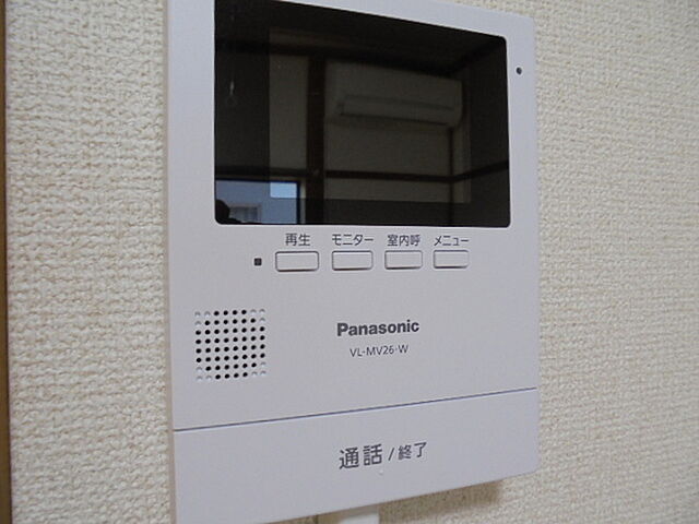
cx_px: 350
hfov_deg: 67.3
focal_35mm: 26
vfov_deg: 53.1
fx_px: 525
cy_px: 262
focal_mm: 4.6
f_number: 3.5
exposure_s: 1/30
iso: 100
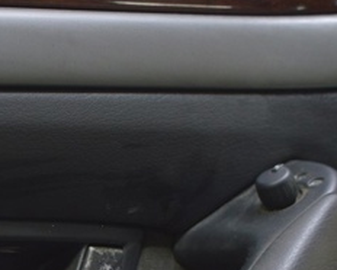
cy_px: 295
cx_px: 110
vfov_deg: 9.9
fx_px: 1547
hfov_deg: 12.4
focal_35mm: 155
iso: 400
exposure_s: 1/20
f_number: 5.6
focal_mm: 40
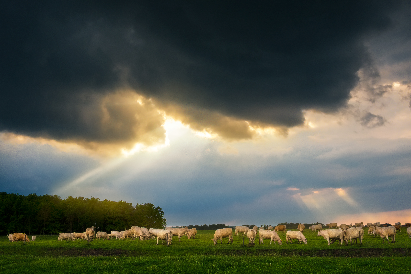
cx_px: 206
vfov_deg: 35.1
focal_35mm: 38
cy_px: 137
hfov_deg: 50.7
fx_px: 434
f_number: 8
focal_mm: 25.4
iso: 200
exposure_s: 1/150
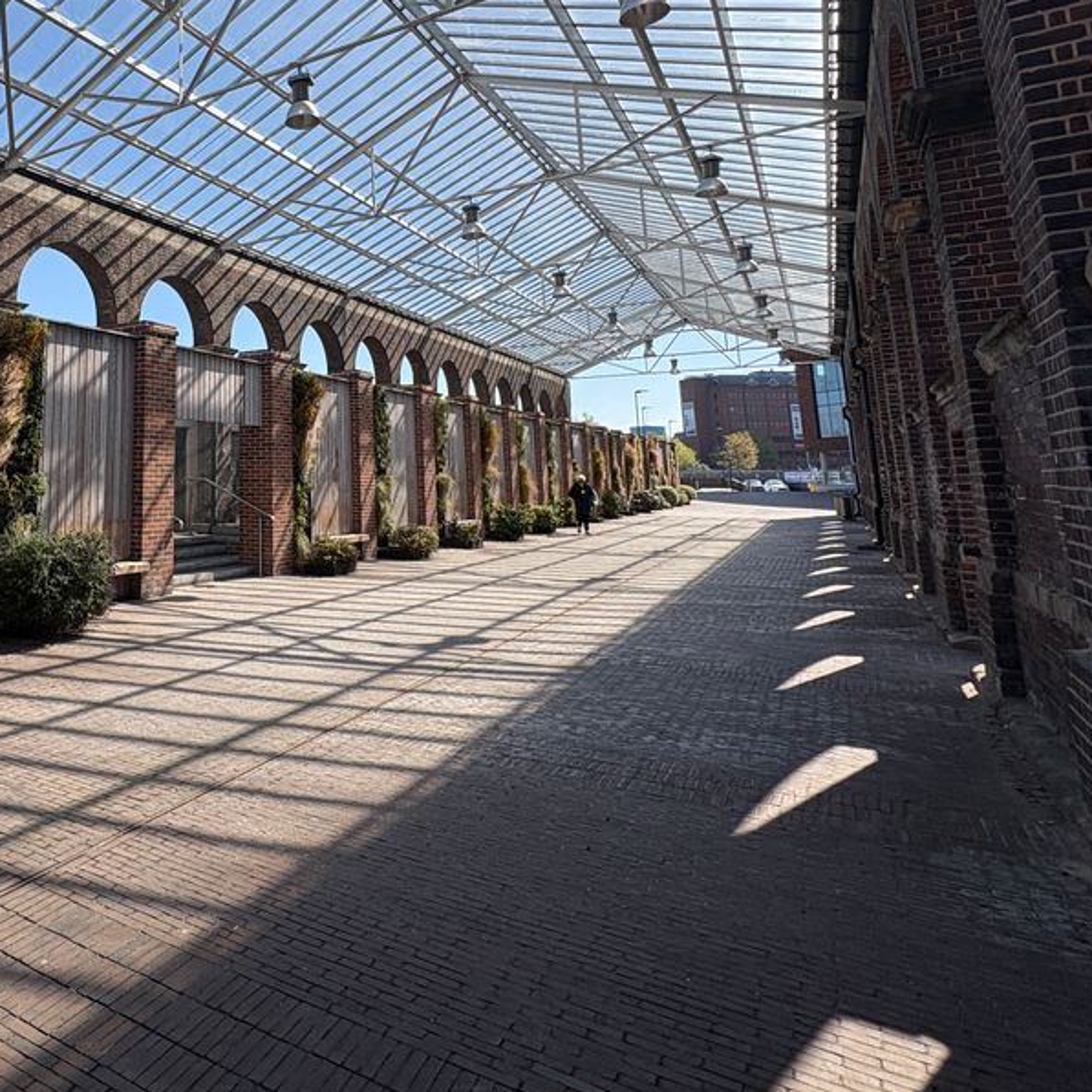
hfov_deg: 61.5
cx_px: 212
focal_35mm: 23
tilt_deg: +10.3
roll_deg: -0.5
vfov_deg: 65.0
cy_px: 339
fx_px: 821
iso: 50
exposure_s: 1/1449
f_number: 2.2
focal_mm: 2.22
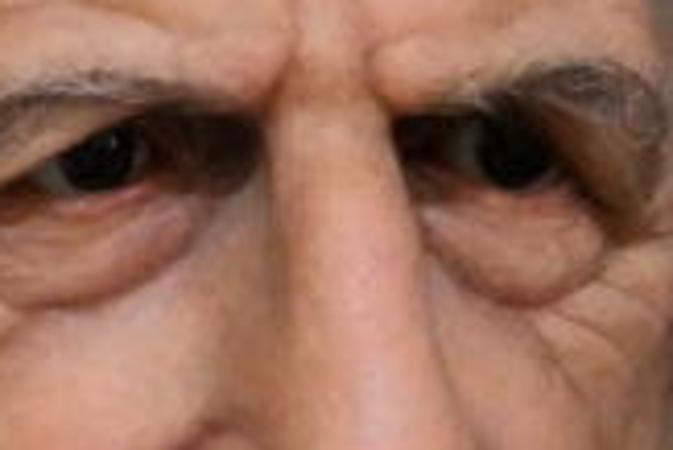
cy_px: 382
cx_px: 178
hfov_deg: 4.4
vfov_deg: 2.9
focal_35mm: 470
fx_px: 8794
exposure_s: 1/30
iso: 1600
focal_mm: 27.5
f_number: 3.9
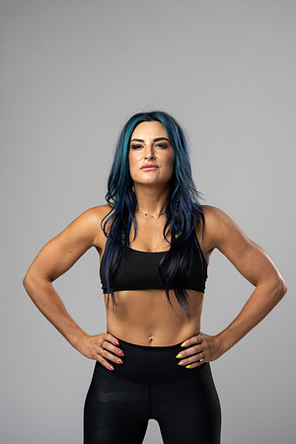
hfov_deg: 16.1
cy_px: 222
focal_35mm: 85
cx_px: 148
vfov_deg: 23.9
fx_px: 1048
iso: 200
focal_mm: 85
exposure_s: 1/160
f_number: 3.2
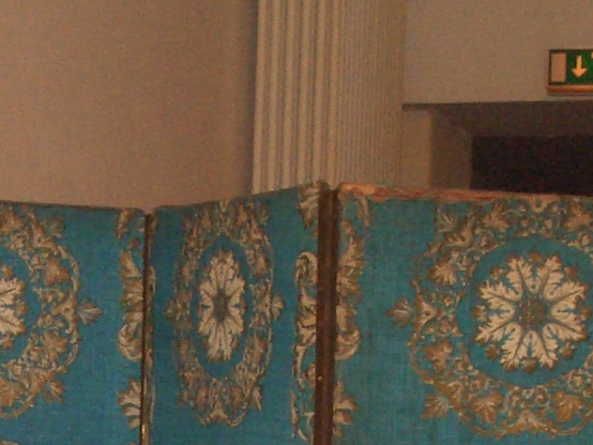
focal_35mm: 133
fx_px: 2279
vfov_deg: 10.5
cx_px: 65
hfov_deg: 14.7
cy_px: 787
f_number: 4
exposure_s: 1/40
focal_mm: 4.8
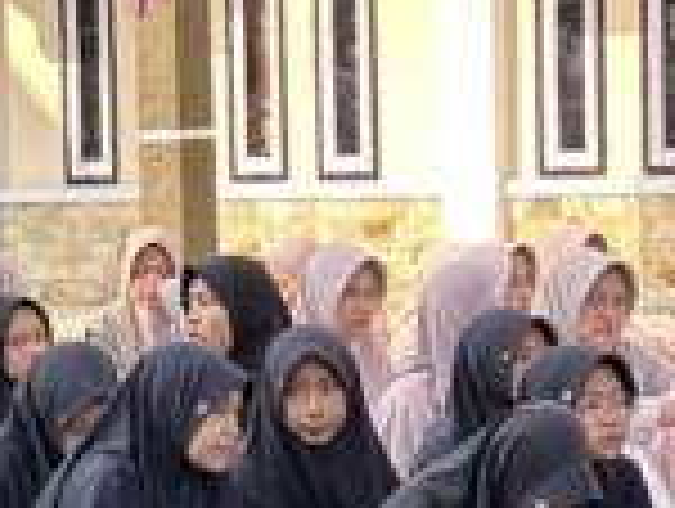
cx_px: 135
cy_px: 625
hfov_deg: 9.6
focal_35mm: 205
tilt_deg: -6.0
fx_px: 4004
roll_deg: +2.2
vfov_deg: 7.2
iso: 64
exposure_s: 1/121
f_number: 2.8
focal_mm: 9
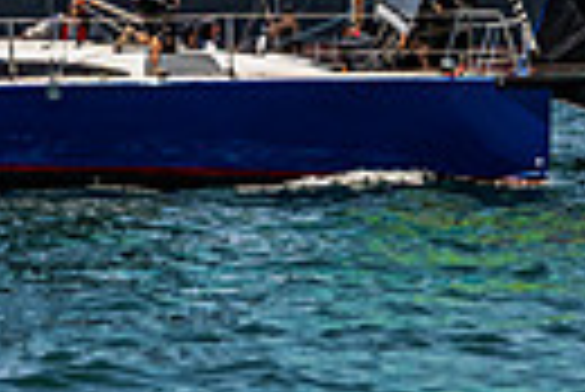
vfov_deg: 1.9
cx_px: 486
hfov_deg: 2.9
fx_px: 11664
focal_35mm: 717
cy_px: -384
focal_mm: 145
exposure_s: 1/2000
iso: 400
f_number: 8
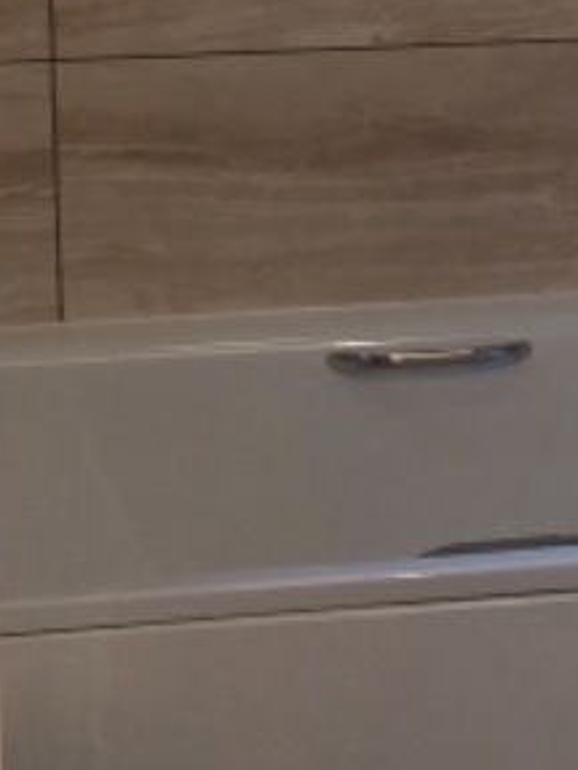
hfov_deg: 12.1
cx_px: 583
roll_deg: +1.0
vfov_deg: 15.9
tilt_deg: -15.4
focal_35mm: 121
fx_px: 2694
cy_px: -16
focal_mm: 4.15
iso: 100
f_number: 2.2
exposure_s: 1/33
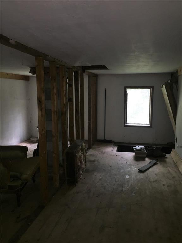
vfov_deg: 61.7
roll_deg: +0.3
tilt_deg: -4.1
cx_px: 91
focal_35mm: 29
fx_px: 203
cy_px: 122
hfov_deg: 48.2
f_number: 2.2
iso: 50
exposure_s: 1/17
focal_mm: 4.15
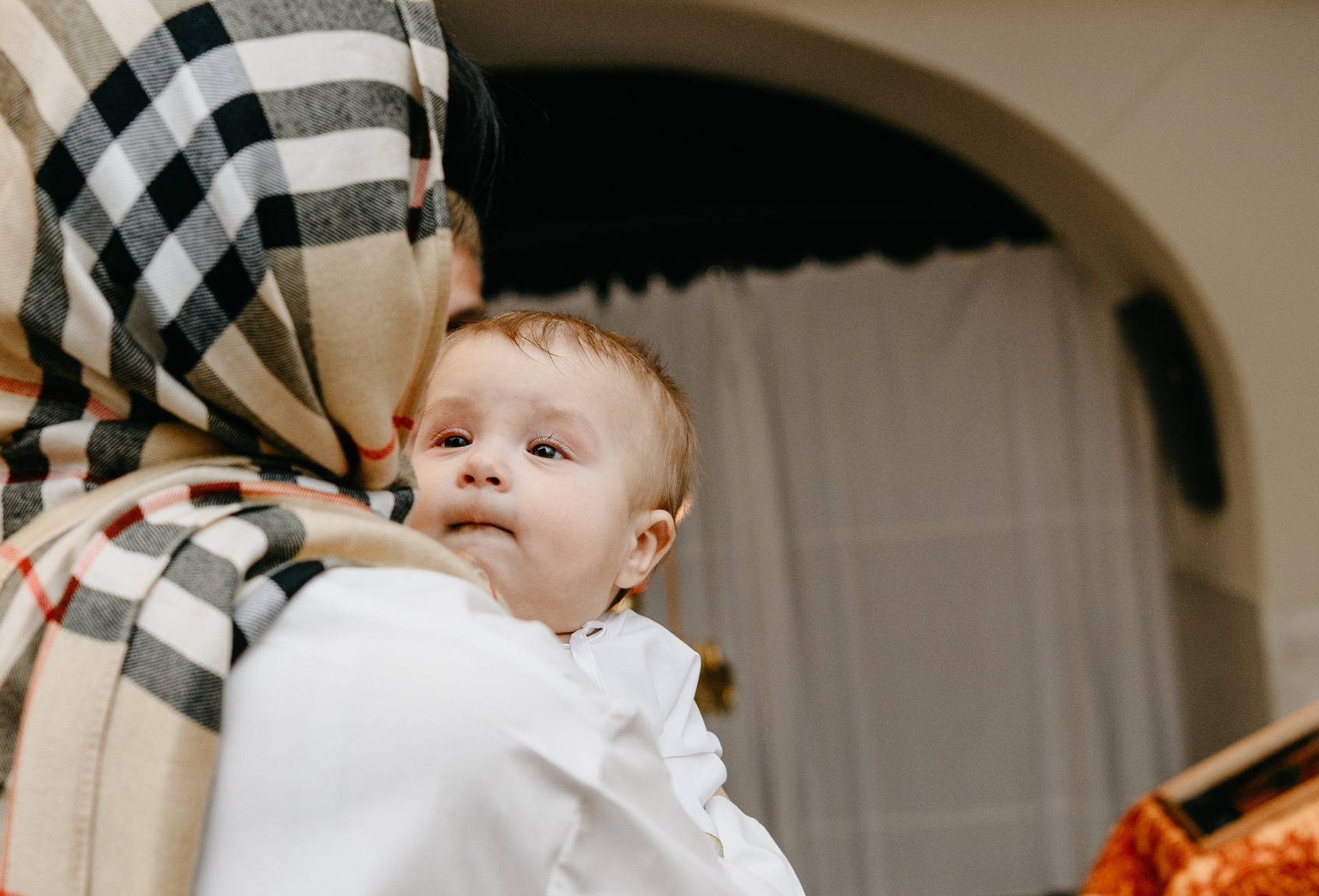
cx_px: 568
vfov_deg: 19.2
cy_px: 453
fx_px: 2654
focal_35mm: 72
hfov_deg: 27.9
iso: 500
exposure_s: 1/160
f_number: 3.5
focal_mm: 42
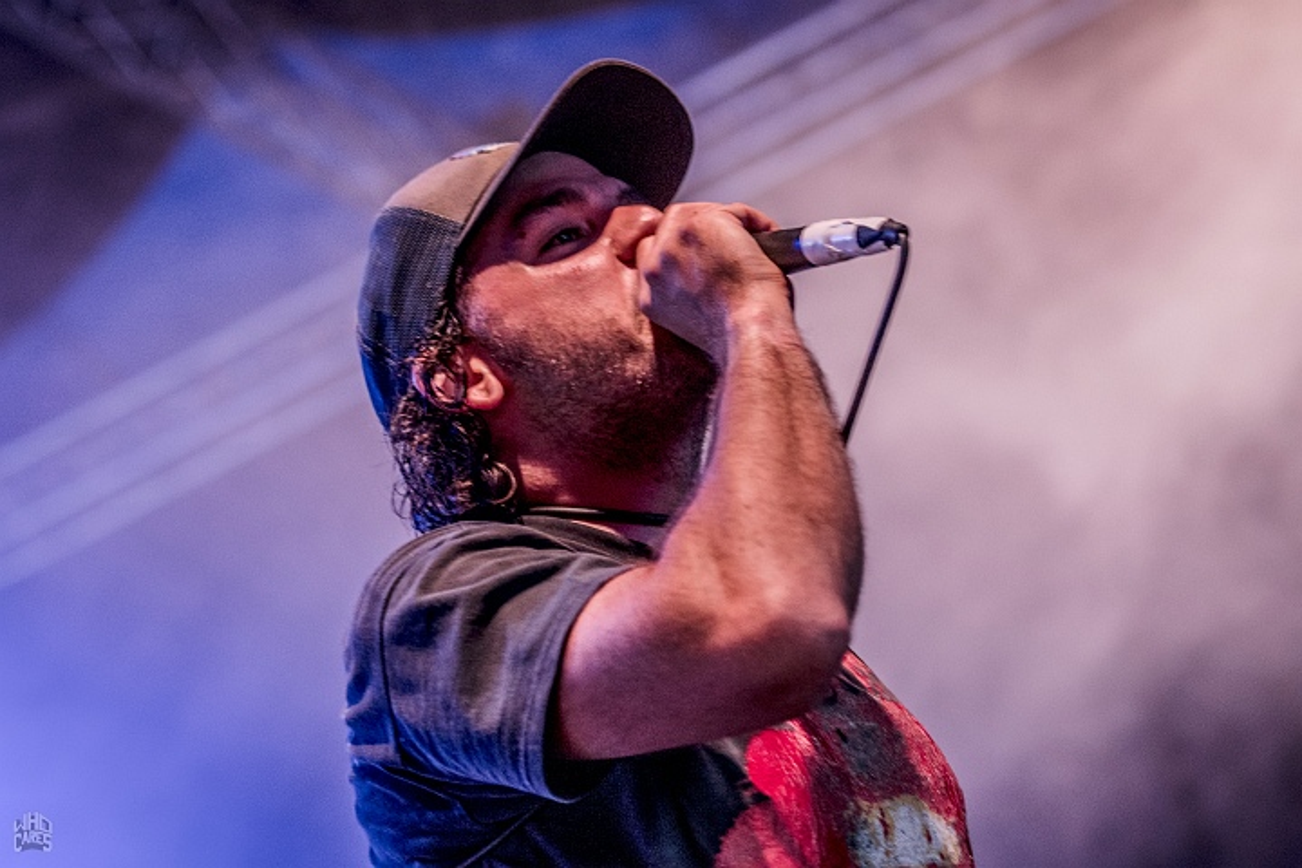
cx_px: 651
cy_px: 434
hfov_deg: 19.5
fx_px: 3797
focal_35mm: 105
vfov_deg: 13.0
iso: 640
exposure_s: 1/125
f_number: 3.2
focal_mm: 70
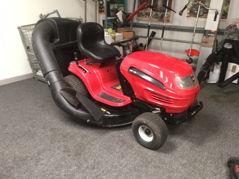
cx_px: 120
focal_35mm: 31
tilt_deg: -14.3
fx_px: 214
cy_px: 90
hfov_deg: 58.4
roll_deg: -2.4
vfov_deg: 45.4
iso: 200
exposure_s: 1/33
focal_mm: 3.3
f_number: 2.4
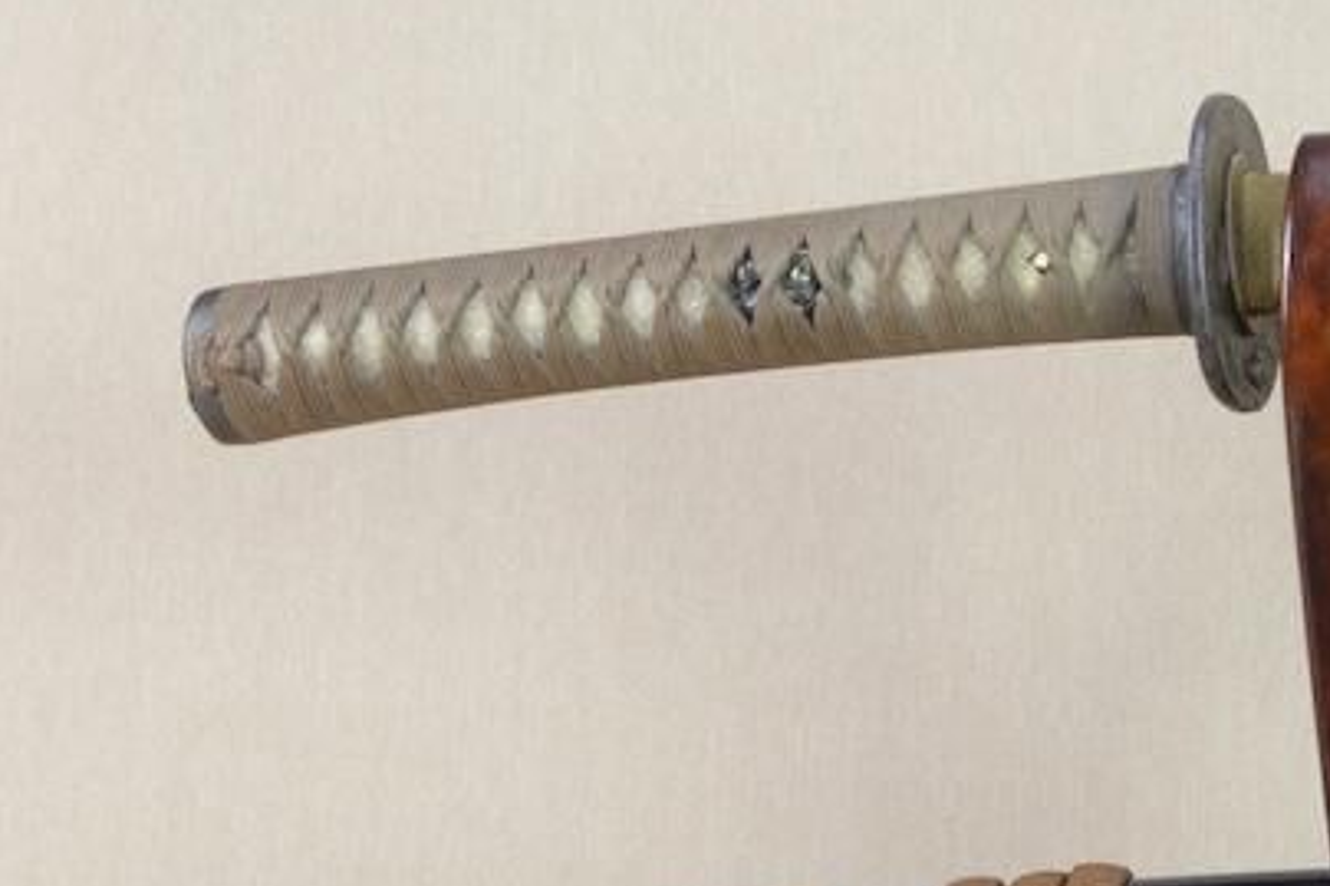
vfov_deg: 13.2
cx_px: 2272
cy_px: 390
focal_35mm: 104
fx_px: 3840
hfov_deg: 16.8
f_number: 11
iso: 400
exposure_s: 1/1.6
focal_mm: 20
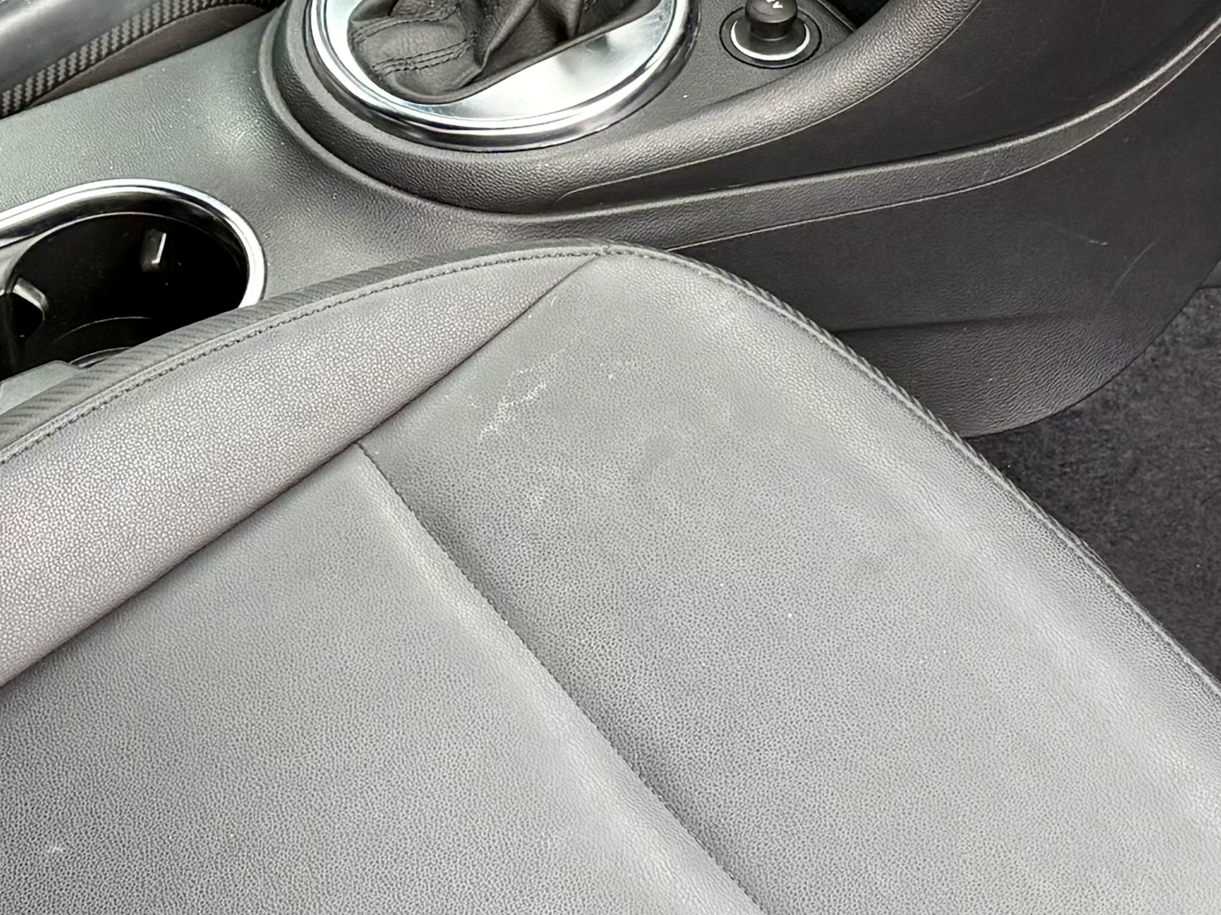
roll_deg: +2.9
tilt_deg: -36.3
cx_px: 196
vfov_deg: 14.2
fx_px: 3632
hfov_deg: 18.8
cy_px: 51
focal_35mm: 103
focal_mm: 5.96
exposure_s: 1/242
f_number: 1.6
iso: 100
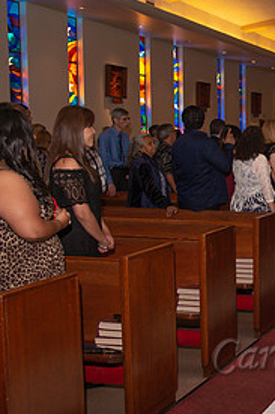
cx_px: 386
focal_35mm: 59
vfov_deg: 34.0
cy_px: 209
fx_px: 677
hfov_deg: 20.4
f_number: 4
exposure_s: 1/250
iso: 400
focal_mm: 28
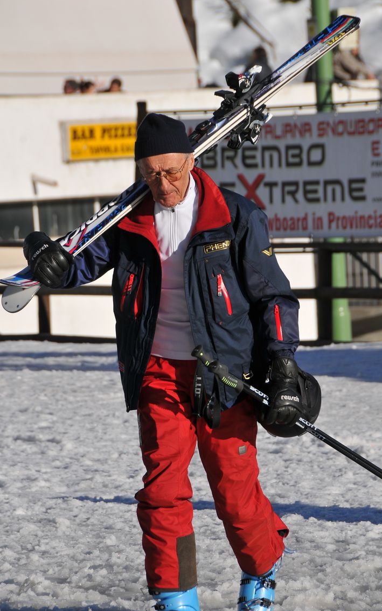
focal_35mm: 323
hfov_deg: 4.1
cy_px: 303
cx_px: 189
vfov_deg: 6.5
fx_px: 5382
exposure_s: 1/640
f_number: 9
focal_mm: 200
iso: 200
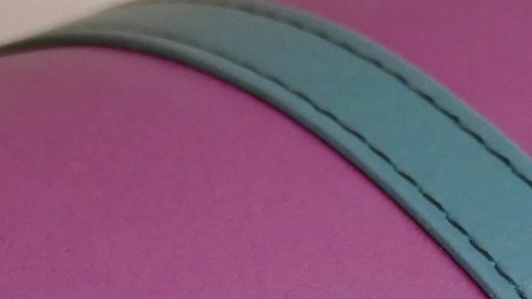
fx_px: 7786
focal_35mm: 552
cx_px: 444
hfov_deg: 3.9
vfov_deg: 2.2
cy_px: 511
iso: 1250
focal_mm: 47.46
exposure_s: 1/80
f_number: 4
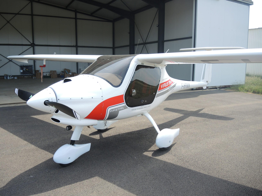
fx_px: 212
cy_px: 98
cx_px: 131
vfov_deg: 49.7
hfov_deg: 63.4
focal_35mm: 28
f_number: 2
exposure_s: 1/800
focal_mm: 6
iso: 80
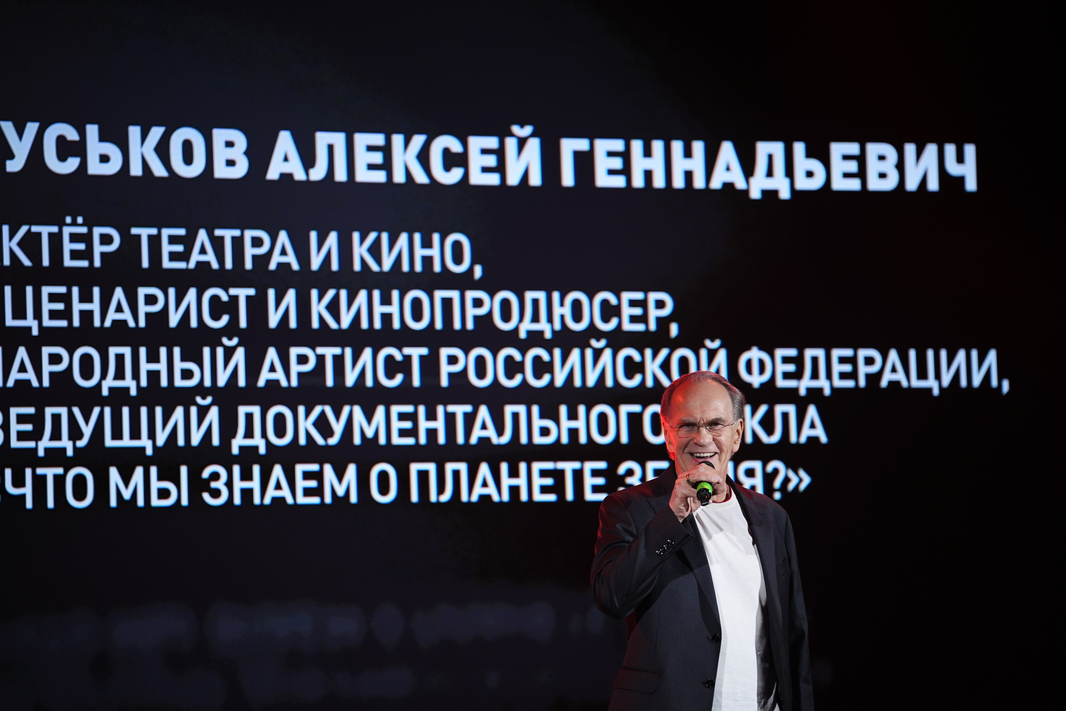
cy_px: 356
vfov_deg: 8.2
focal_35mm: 167
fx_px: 4945
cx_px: 533
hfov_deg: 12.3
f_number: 2.8
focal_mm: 167
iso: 640
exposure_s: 1/320
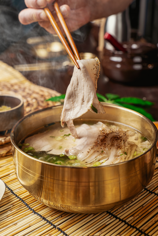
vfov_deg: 46.4
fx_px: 276
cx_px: 79
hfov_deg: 31.9
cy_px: 118
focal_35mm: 42
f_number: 5.6
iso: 100
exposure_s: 1/125
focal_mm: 42
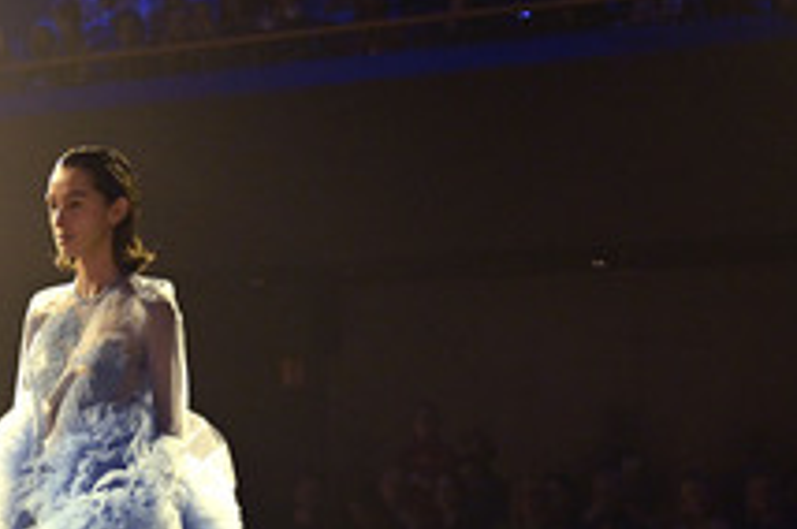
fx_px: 3493
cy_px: 555
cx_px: 91
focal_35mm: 158
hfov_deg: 12.9
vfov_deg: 8.6
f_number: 5
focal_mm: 75
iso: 5000
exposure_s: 1/100
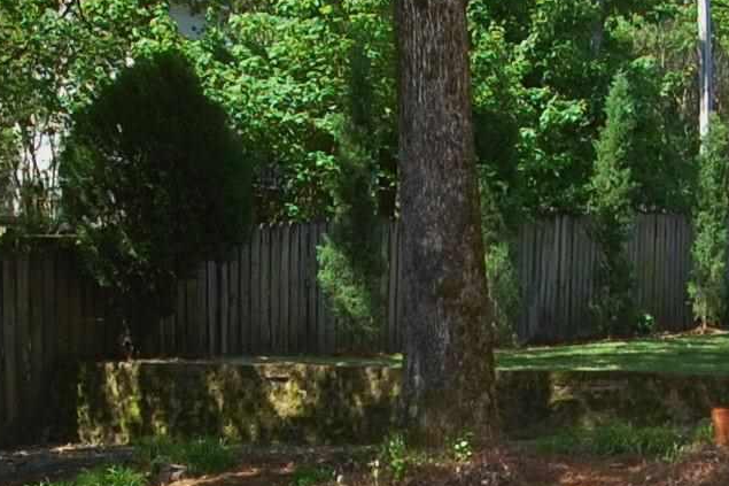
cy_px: 454
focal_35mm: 71
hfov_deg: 28.3
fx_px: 1437
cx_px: 463
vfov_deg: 18.8
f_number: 8
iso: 200
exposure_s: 1/250
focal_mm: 10
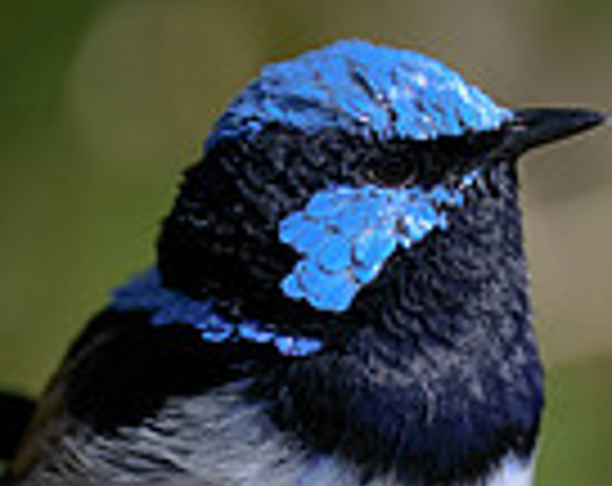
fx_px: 48187
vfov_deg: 0.6
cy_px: 643
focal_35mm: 2668
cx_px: 720
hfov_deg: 0.7
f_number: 2.8
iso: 90
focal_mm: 400
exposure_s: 1/1600
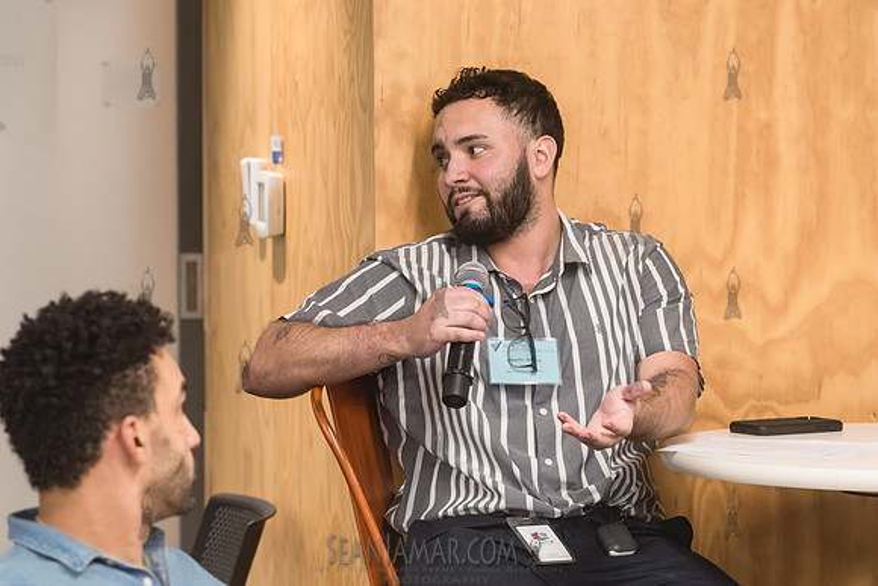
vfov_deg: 8.9
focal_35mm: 154
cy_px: 318
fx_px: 3766
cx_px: 499
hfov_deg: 13.3
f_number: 4
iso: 2500
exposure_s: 1/250
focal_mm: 125
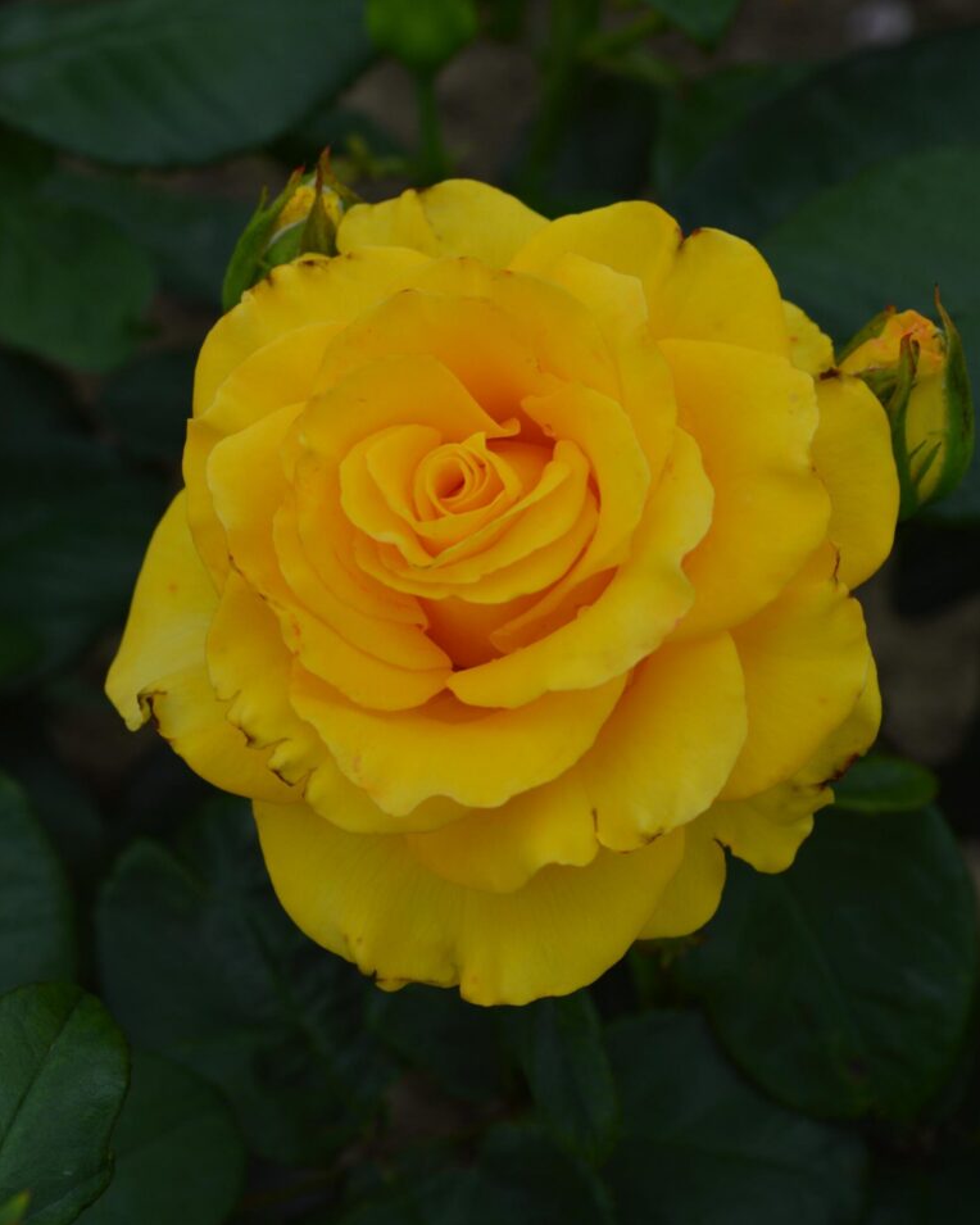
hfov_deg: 20.0
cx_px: 490
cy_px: 492
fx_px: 2776
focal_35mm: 77
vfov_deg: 24.8
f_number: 8
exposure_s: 1/250
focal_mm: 45
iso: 100
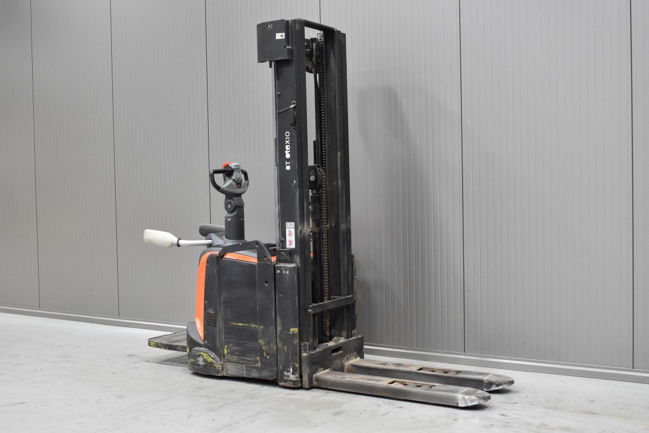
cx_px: 323
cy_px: 213
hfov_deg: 44.0
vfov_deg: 30.2
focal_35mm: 45
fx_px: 802
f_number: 5.6
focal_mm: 29
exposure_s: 1/25
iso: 1250
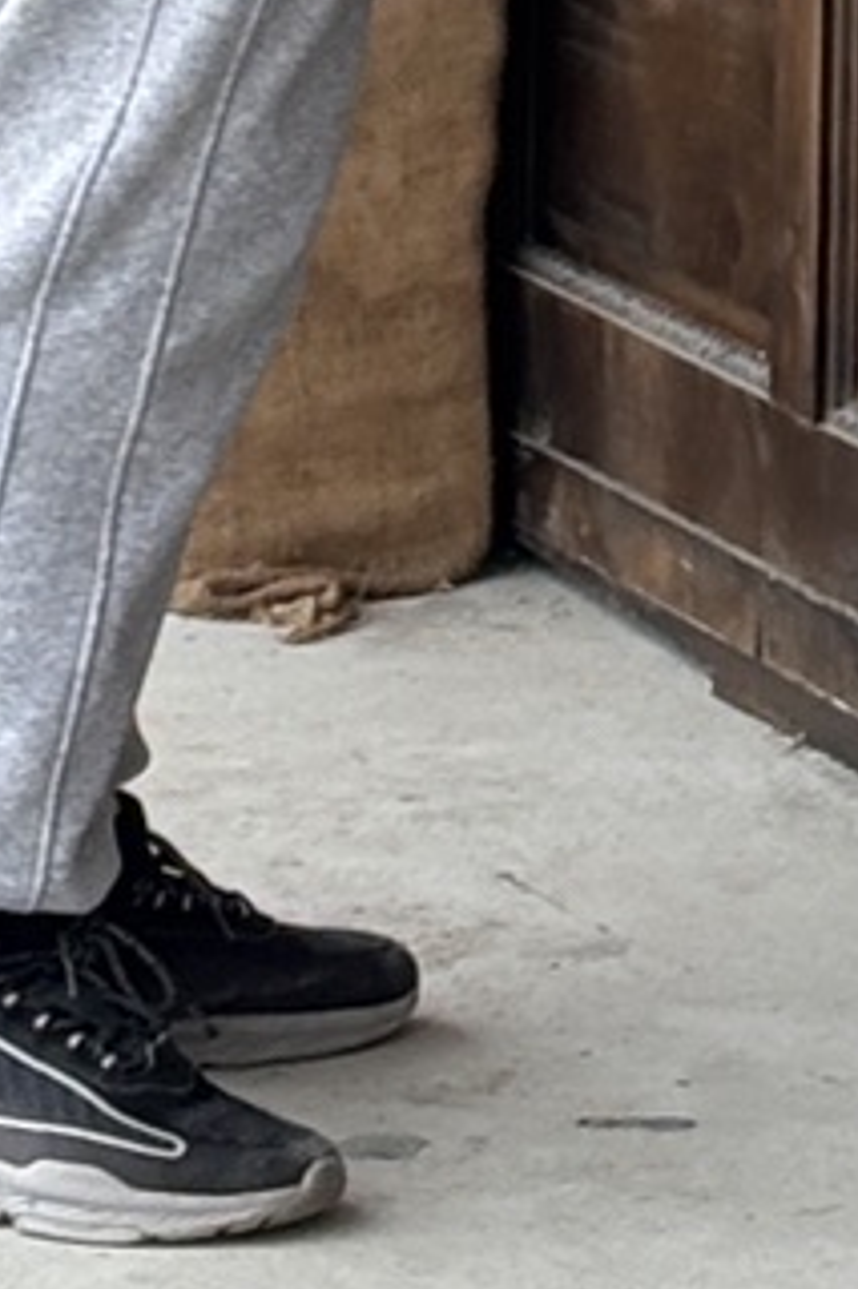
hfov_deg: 4.0
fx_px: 12096
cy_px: -2280
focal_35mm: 338
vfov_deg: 5.8
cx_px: 1217
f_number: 1.6
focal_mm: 5.96
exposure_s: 1/301
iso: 32
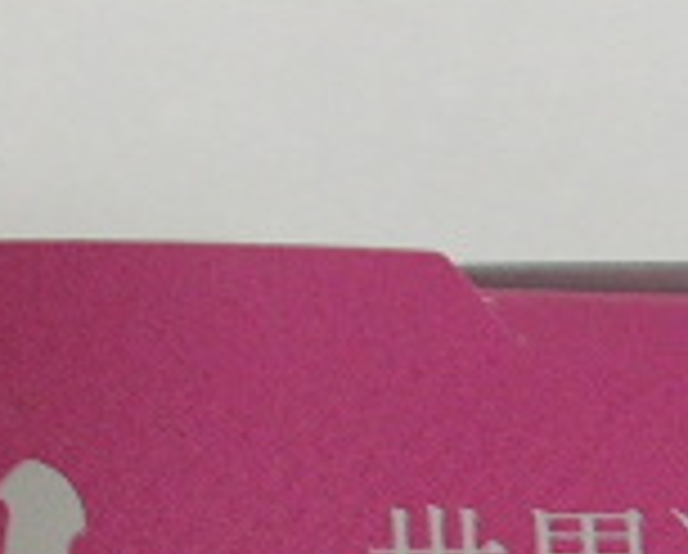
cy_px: 730
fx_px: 3162
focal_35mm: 155
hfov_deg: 12.3
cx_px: 40
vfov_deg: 9.8
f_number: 3.5
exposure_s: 1/7.8
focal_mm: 5.8
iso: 100
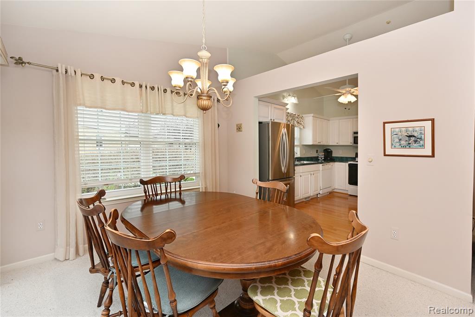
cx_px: 238
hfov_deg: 104.3
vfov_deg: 81.2
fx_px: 185
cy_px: 158
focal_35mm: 14
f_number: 7.1
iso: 250
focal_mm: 14
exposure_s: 1/60
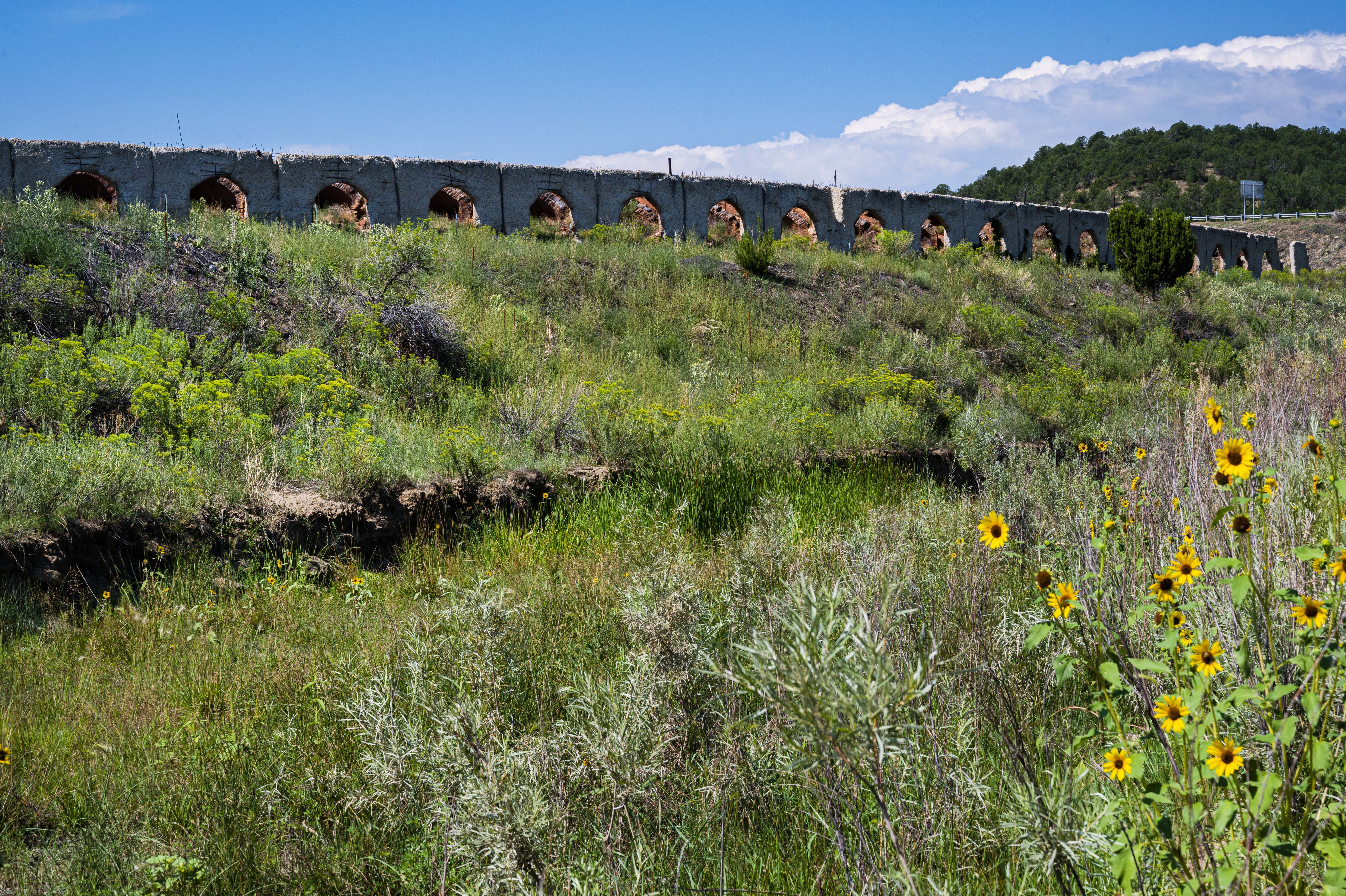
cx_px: 673
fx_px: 2466
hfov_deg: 30.5
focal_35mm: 66
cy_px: 448
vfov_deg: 20.6
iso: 200
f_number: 14
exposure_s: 1/400
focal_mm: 66
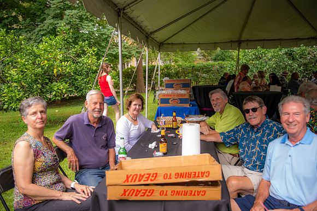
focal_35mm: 29
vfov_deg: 44.9
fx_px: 255
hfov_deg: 63.7
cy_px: 106
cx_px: 158
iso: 64
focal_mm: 29
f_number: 3.2
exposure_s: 1/40
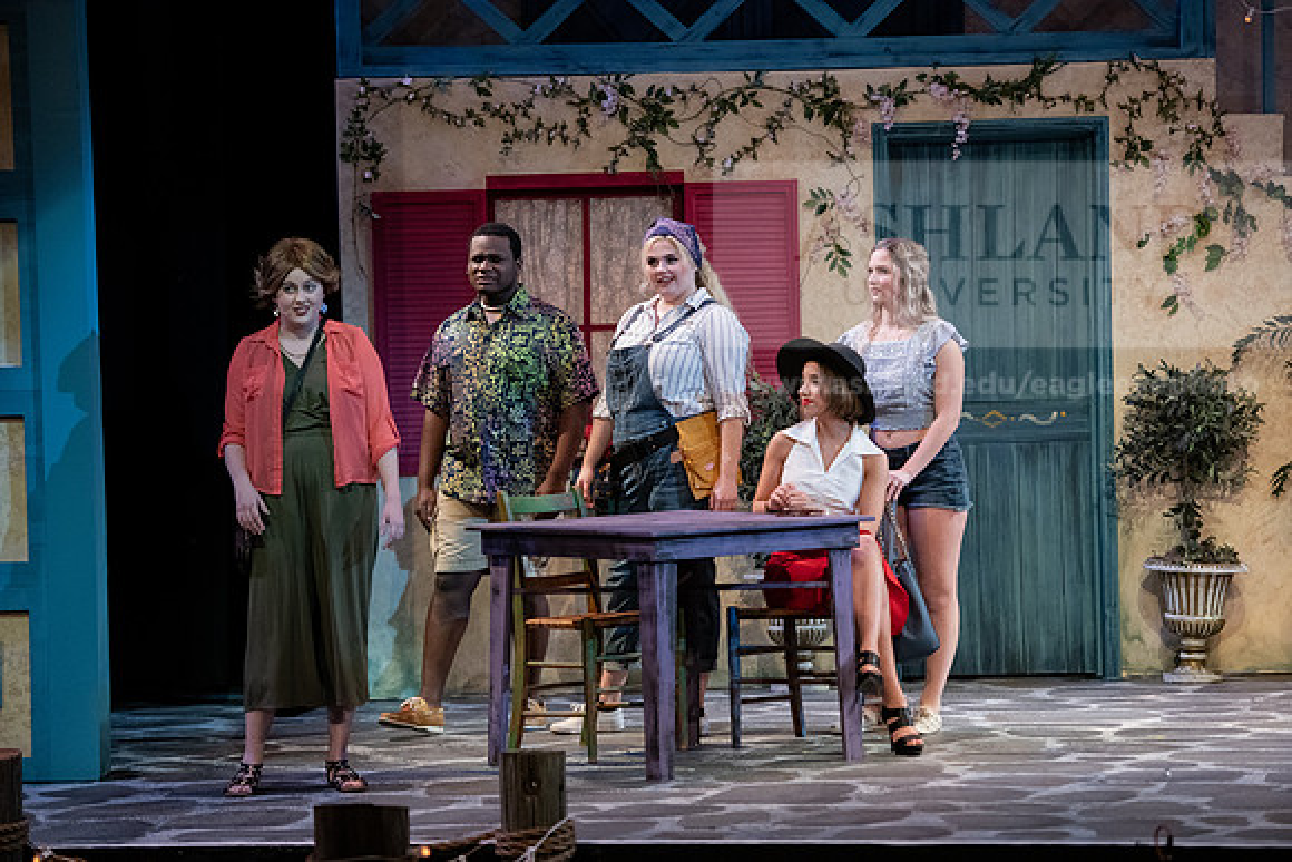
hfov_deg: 15.2
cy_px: 431
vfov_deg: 10.2
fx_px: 4846
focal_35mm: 135
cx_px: 646
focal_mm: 135
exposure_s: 1/320
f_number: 3.2
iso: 3200
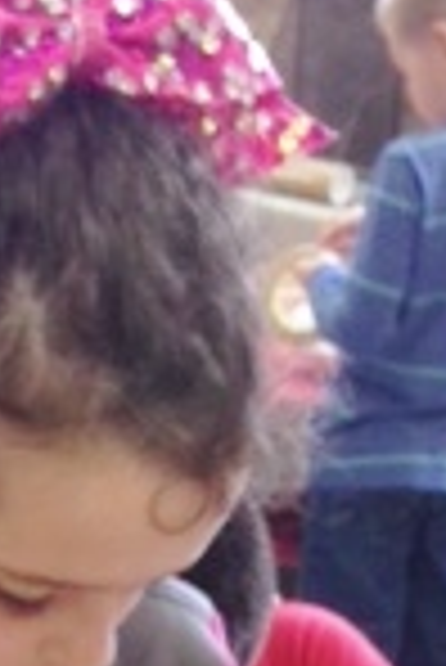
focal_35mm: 148
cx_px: -144
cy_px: 1071
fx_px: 2744
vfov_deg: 12.9
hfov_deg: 9.1
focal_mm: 4.12
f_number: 2.4
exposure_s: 1/20
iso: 100
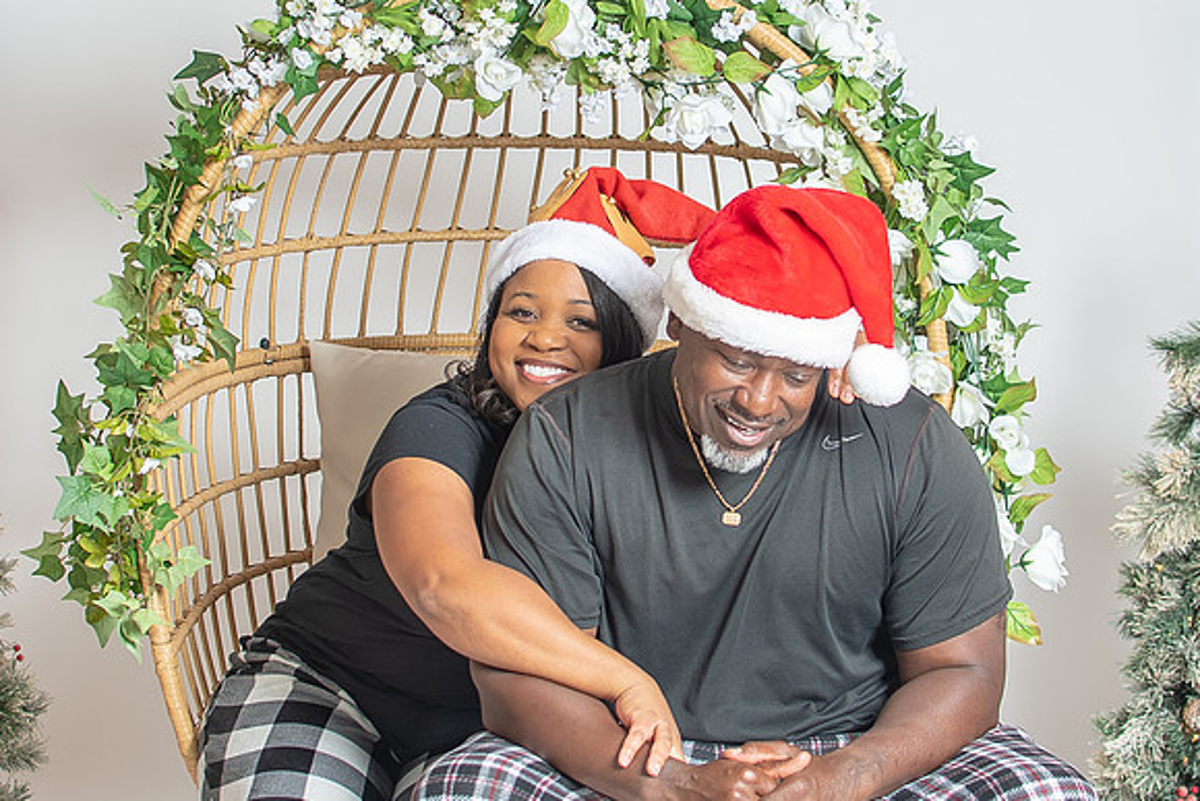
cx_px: 628
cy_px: 244
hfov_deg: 24.9
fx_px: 2712
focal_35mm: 81
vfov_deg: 16.7
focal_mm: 35
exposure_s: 1/250
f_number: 3.2
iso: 100
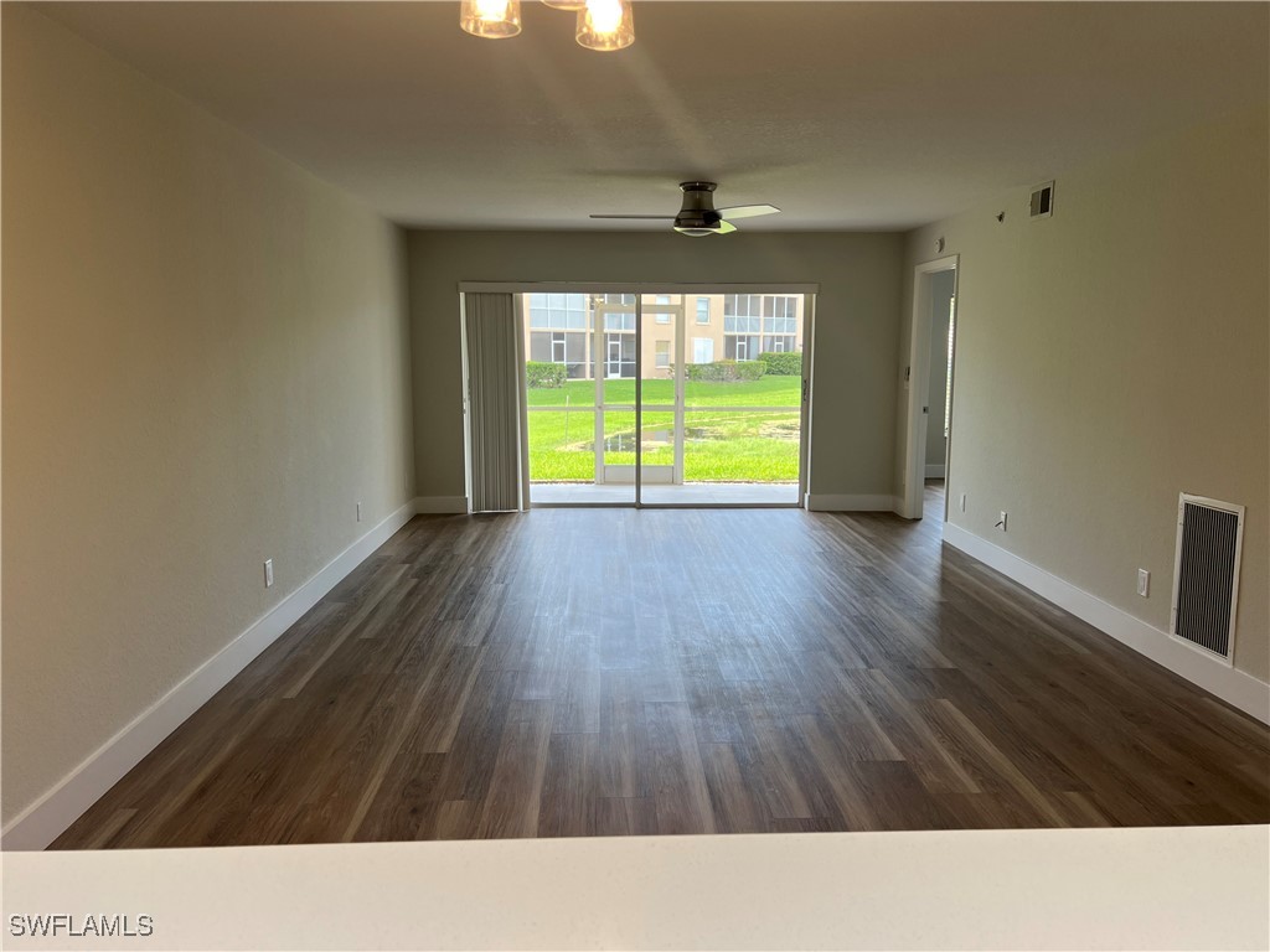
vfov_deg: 53.1
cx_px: 635
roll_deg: +0.4
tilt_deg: -7.9
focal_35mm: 26
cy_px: 476
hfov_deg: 67.3
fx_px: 954
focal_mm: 5.7
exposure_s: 1/124
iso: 32
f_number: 1.5
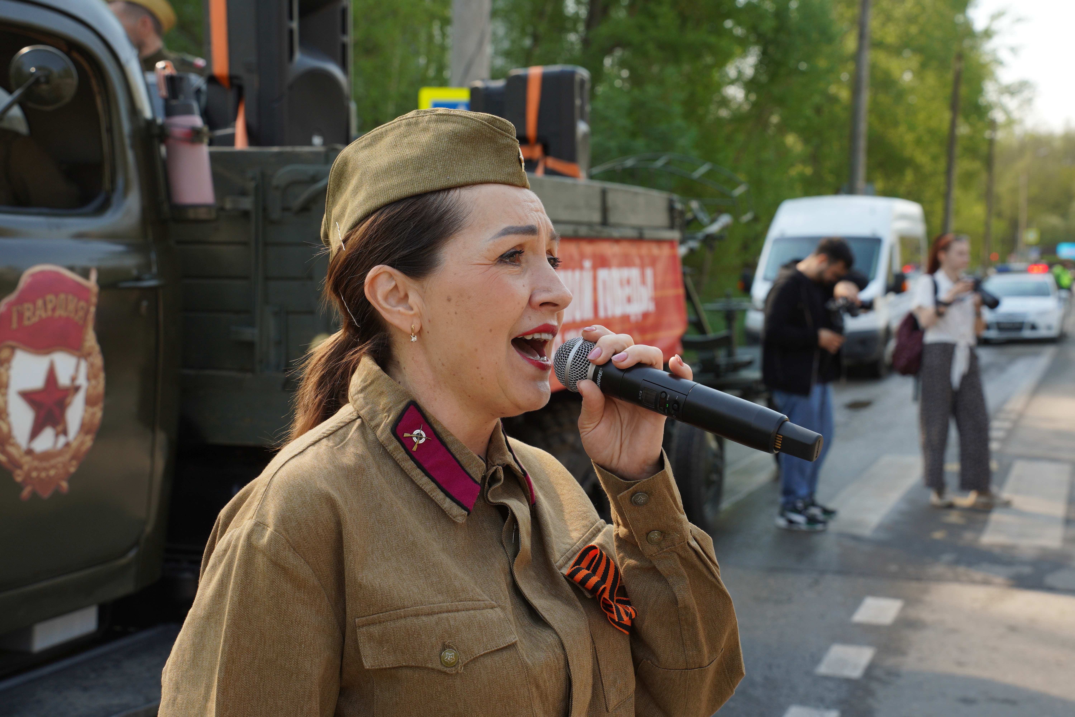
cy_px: 358
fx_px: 1583
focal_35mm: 53
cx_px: 538
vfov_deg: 25.5
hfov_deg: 37.5
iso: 320
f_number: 7.1
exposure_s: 1/250
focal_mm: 53
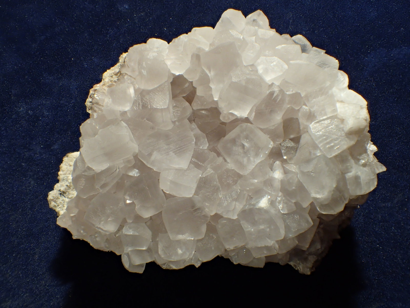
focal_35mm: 30
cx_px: 205
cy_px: 154
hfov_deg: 60.0
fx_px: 355
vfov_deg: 46.8
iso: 200
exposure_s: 1/125
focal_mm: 5.5
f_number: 3.2
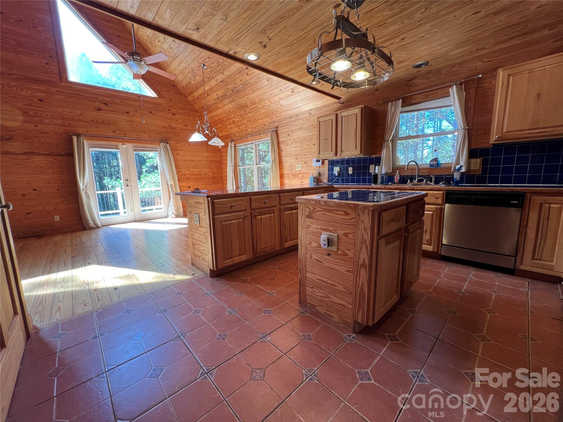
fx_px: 211
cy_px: 211
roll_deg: +2.0
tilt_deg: -8.8
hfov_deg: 106.2
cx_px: 282
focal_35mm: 13
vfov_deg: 89.9
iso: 160
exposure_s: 1/120
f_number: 1.8
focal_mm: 1.57
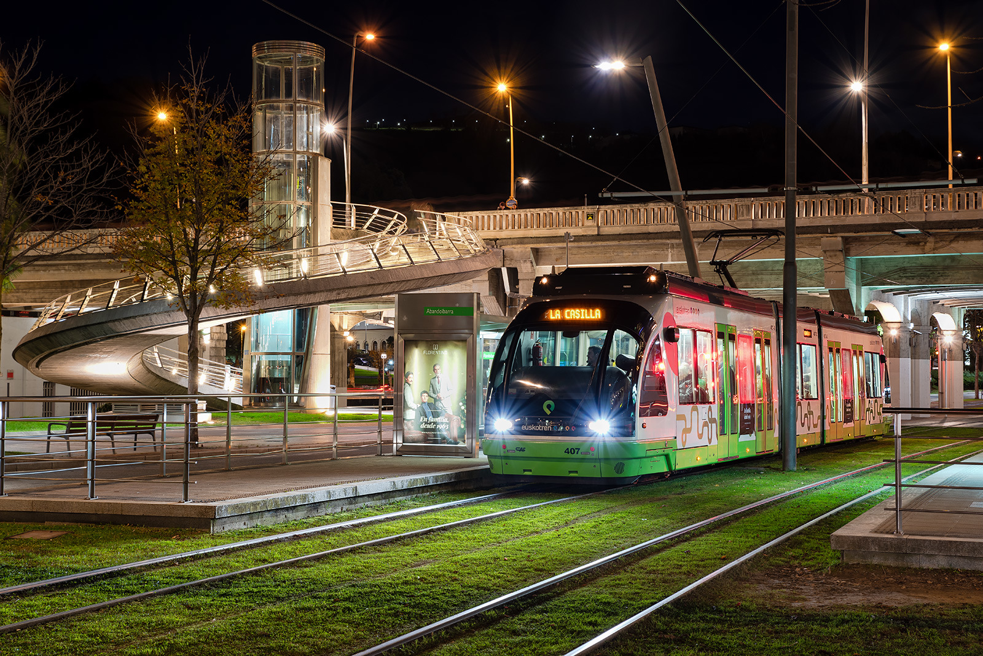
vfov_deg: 25.5
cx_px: 492
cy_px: 328
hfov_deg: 37.5
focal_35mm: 53
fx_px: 1447
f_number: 8
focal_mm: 53
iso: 100
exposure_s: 5
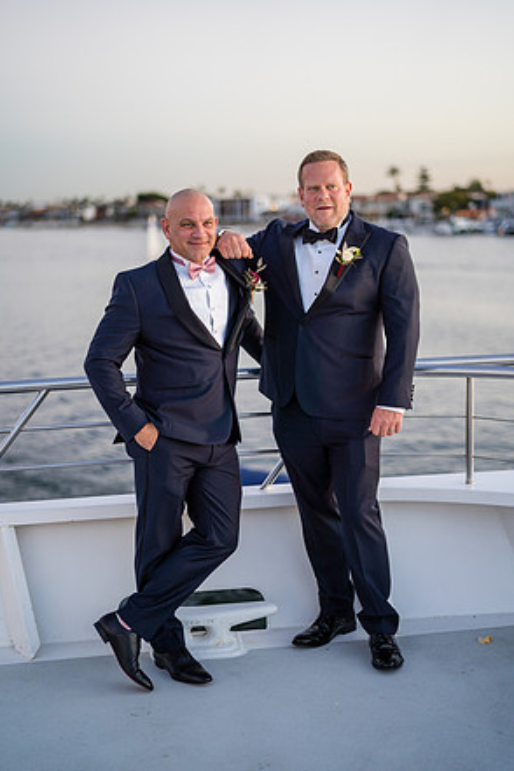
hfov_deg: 26.5
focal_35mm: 51
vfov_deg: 38.9
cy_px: 379
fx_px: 1092
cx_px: 255
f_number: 1.4
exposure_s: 1/250
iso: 320
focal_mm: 50
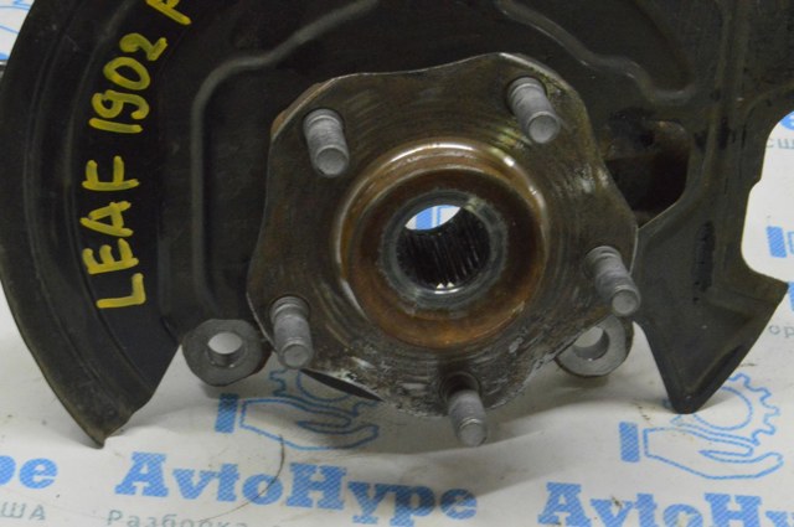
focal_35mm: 82
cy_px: 264
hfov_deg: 24.6
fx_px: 1817
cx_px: 397
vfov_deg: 16.5
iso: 6400
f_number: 20
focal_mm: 55
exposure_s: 1/20
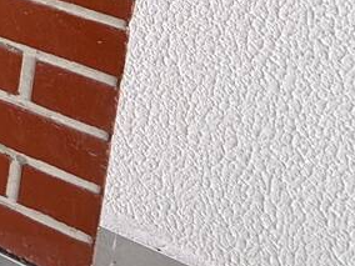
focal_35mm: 71
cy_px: -350
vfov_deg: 14.6
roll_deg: +3.2
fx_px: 728
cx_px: -444
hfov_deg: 16.3
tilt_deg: -12.6
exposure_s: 1/207
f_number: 2.2
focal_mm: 2.22
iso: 50
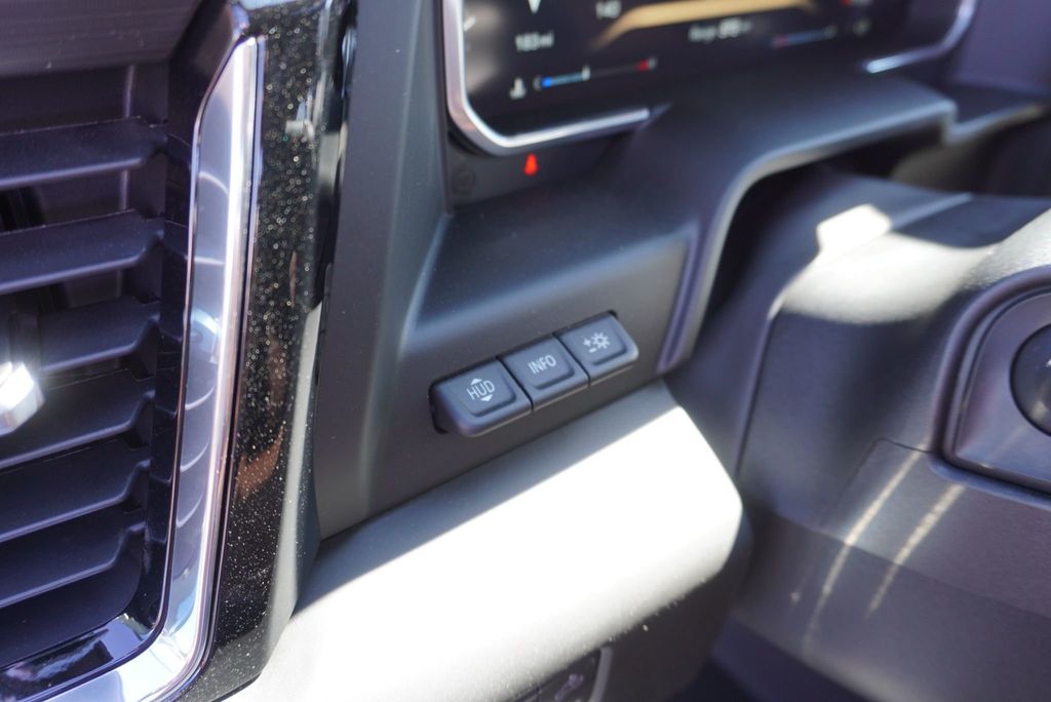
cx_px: 526
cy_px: 351
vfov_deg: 45.7
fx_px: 832
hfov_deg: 64.5
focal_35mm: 28
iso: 250
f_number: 4
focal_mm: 19
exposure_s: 1/60
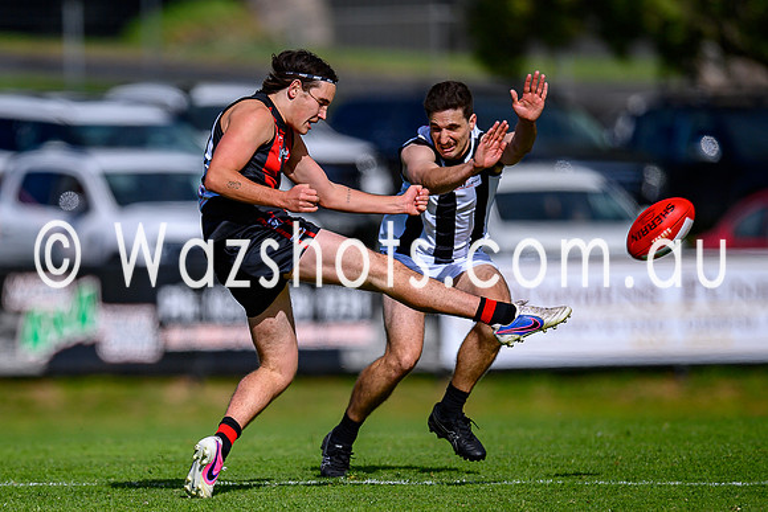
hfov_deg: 2.4
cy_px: 394
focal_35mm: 876
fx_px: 18692
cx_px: 190
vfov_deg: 1.6
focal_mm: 500
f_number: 4
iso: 100
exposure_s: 1/2500
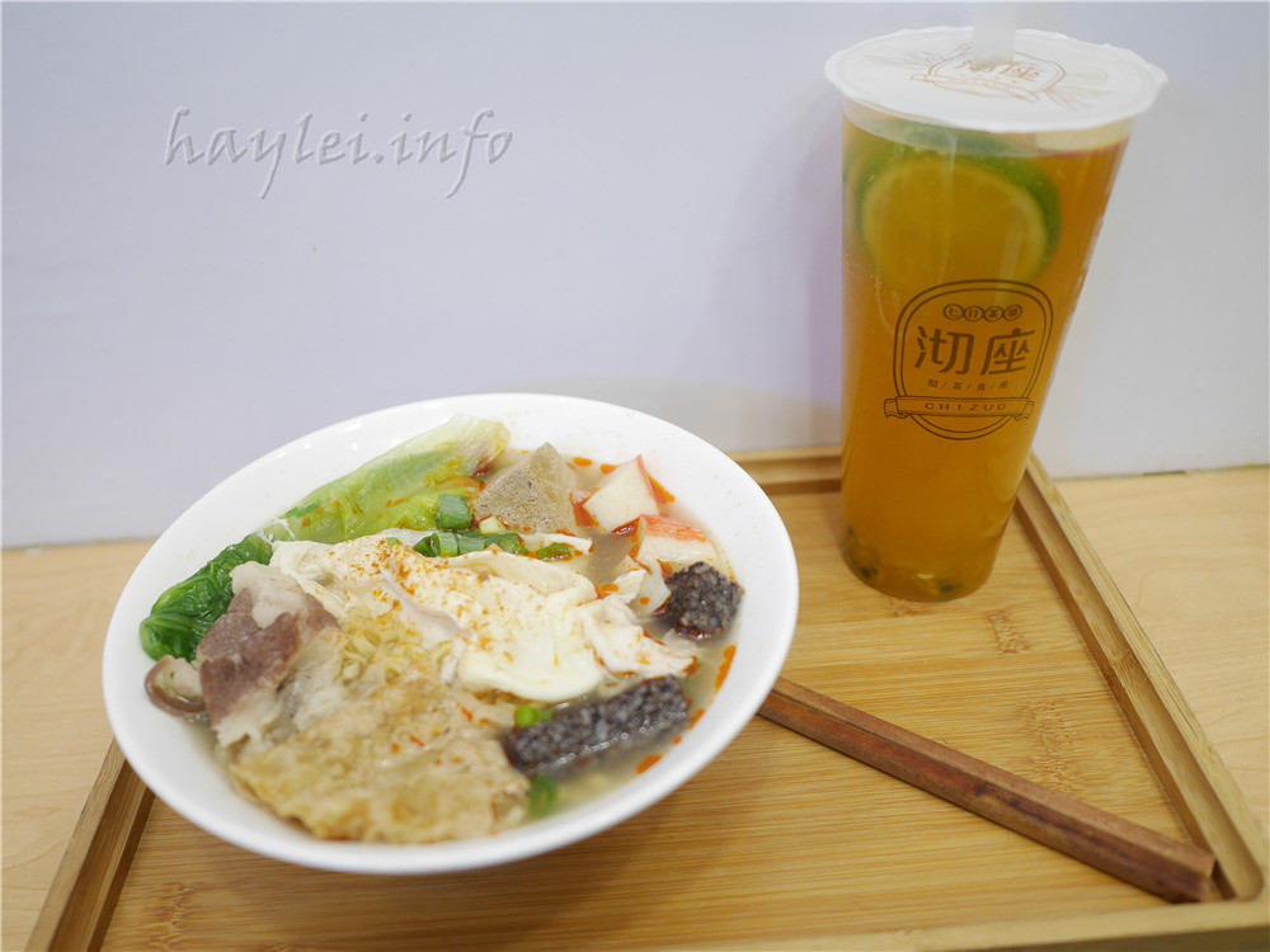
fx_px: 1101
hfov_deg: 60.0
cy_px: 476
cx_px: 635
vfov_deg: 46.8
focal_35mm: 30
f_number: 1.7
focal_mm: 15
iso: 200
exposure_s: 1/80
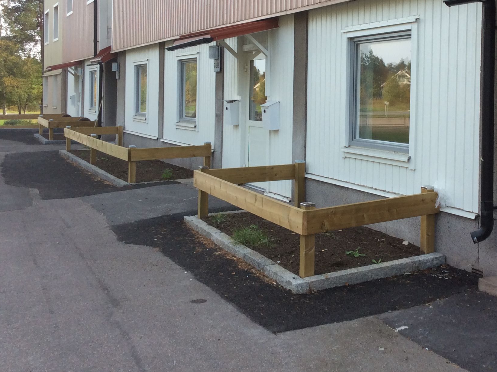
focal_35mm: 52
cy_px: 99
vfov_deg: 27.6
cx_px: 350
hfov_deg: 36.3
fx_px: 746
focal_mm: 3.3
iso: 32
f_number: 2.4
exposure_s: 1/219
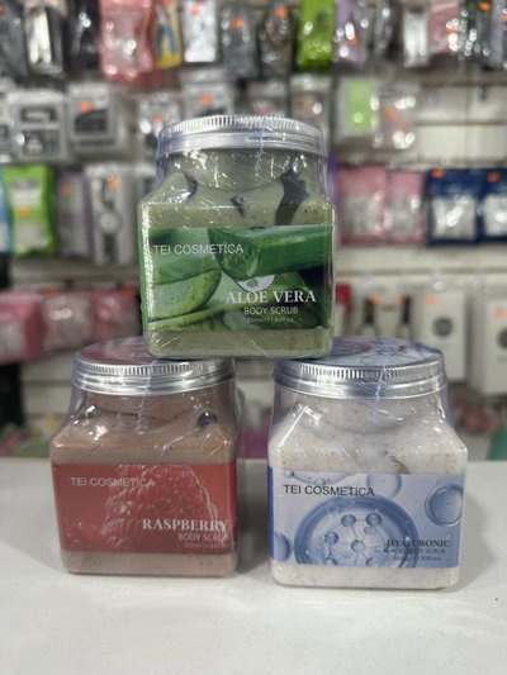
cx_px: 254
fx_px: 468
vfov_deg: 71.6
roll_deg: +1.0
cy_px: 338
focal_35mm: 24
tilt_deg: -10.6
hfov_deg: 56.8
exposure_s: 1/100
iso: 100
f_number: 1.78
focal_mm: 6.86
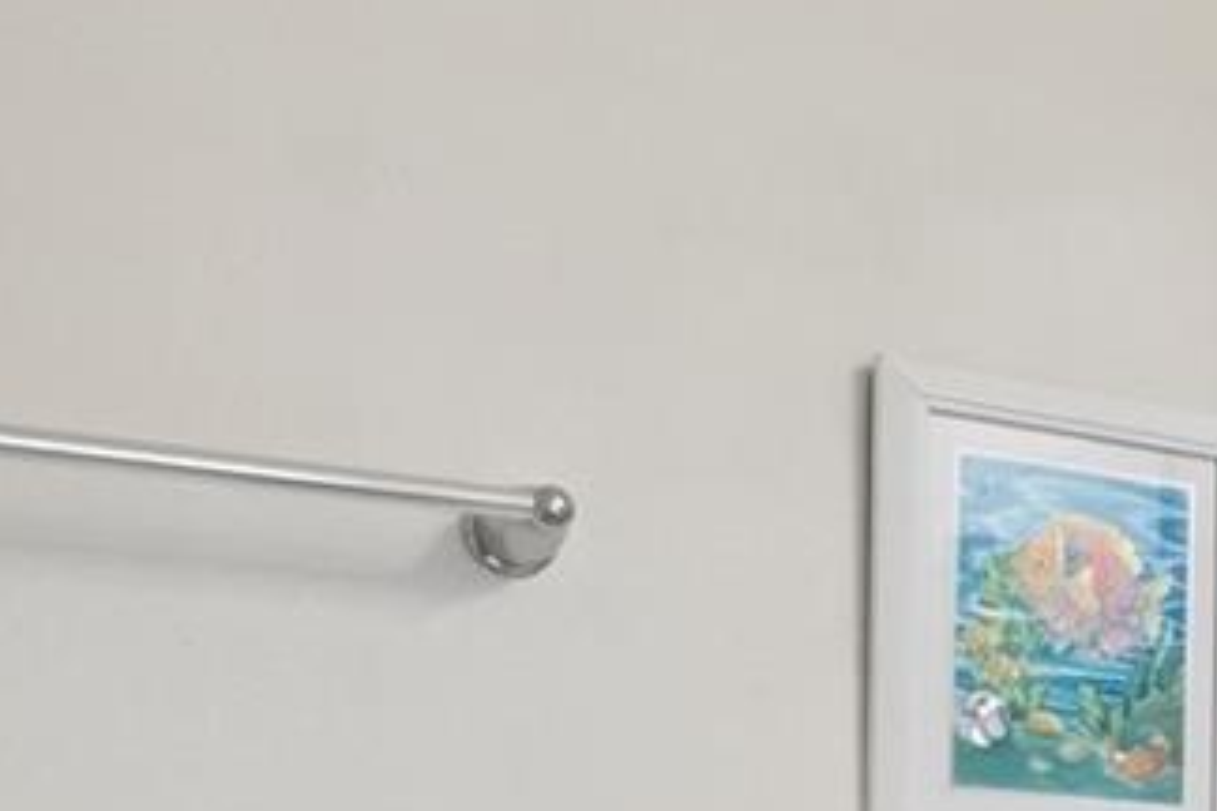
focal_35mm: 74
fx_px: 2501
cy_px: 1055
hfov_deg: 22.8
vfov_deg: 17.3
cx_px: 1765
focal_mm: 10
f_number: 11
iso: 1600
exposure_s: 1/60
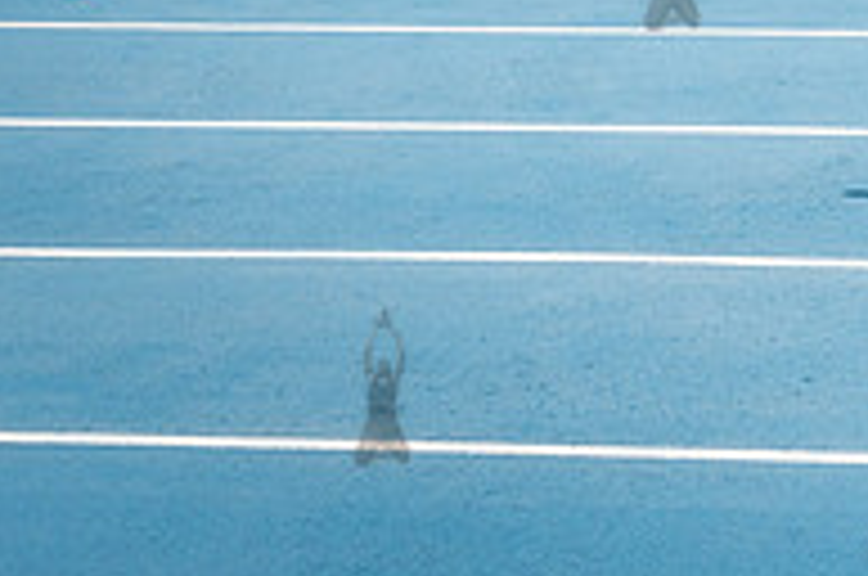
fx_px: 4357
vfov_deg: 7.4
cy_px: -264
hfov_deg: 11.1
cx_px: 1097
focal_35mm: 181
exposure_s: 1/3200
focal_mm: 44
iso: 400
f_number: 5.6
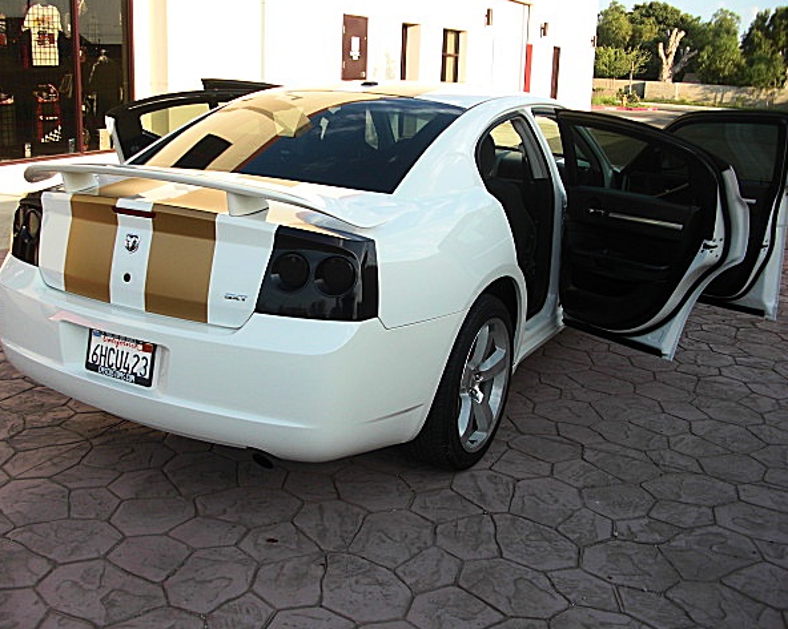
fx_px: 886
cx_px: 386
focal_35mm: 38
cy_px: 313
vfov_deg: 39.1
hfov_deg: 48.0
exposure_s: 1/320
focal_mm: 6.3
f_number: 2.8
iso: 50
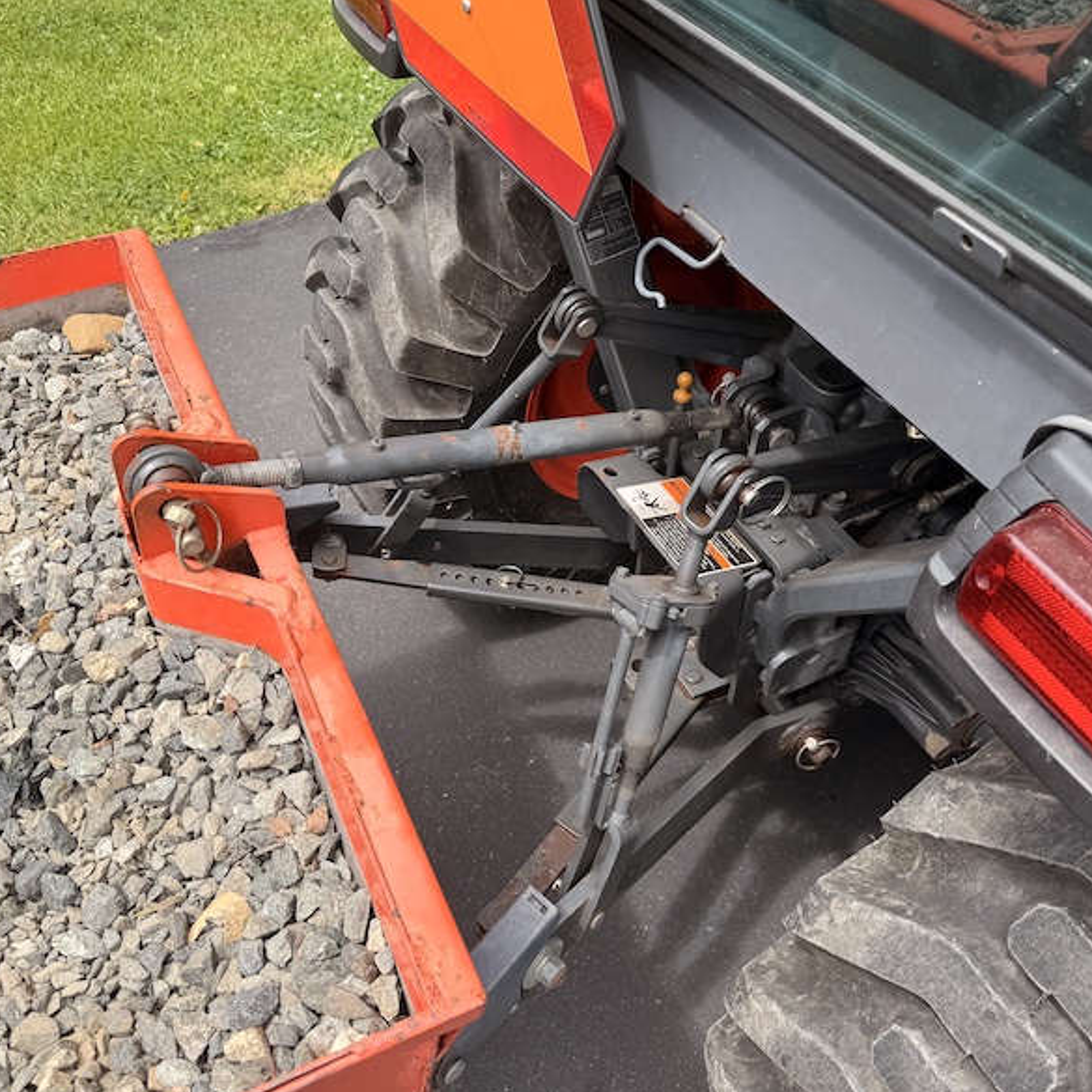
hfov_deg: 55.6
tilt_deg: -47.6
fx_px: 1035
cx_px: 530
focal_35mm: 29
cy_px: 541
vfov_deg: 55.6
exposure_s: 1/1410
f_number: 1.78
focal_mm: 6.76
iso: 80
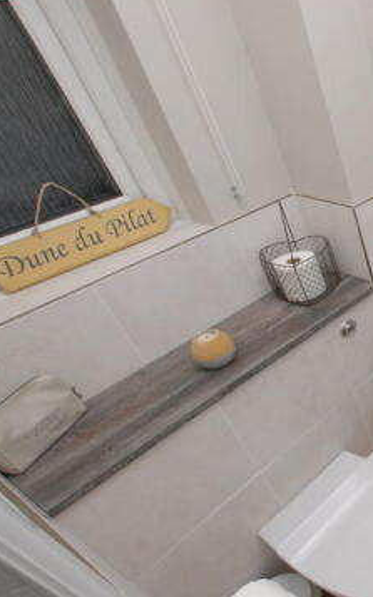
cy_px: 347
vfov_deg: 66.1
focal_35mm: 28
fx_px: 456
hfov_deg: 29.7
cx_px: 539
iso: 250
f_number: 8
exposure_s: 1/60
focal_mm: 10
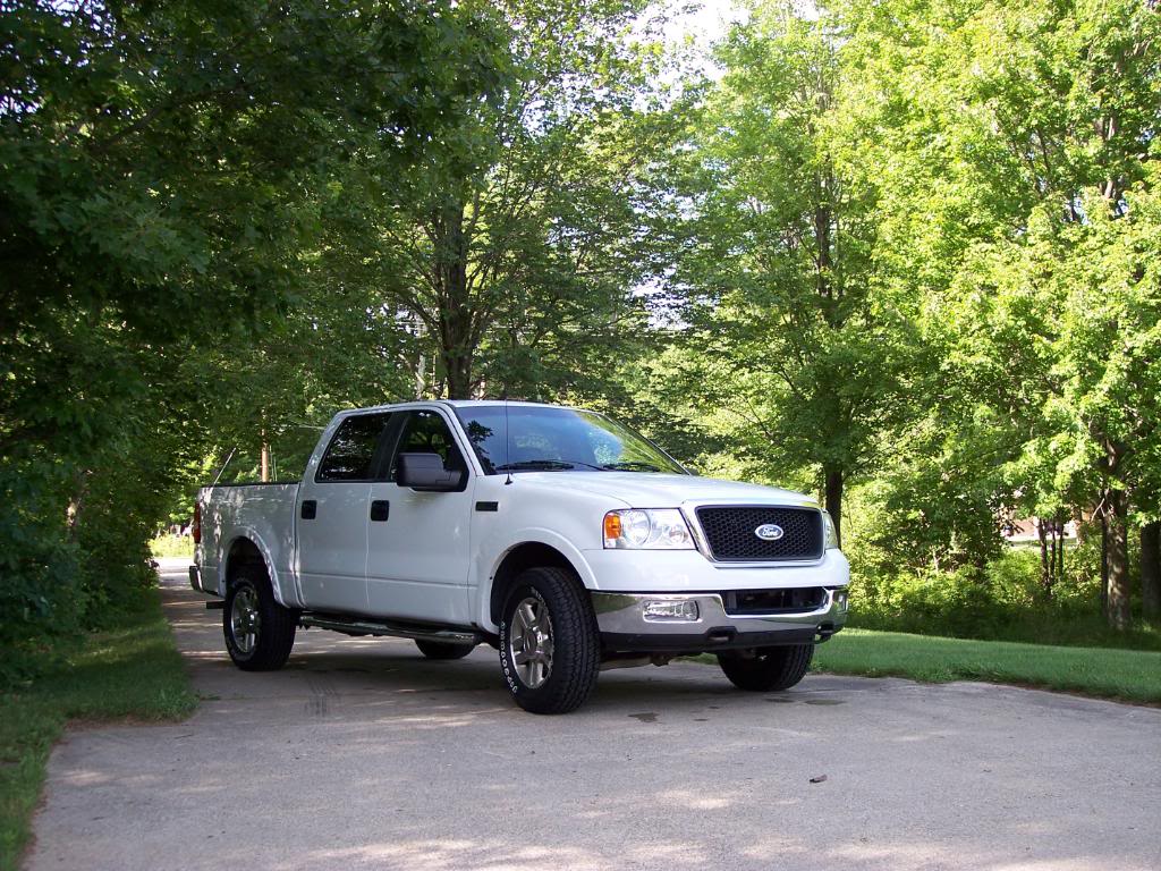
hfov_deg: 47.9
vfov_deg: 36.8
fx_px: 1308
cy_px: 436
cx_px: 580
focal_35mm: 39
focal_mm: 8
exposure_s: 1/125
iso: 100
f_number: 3.4
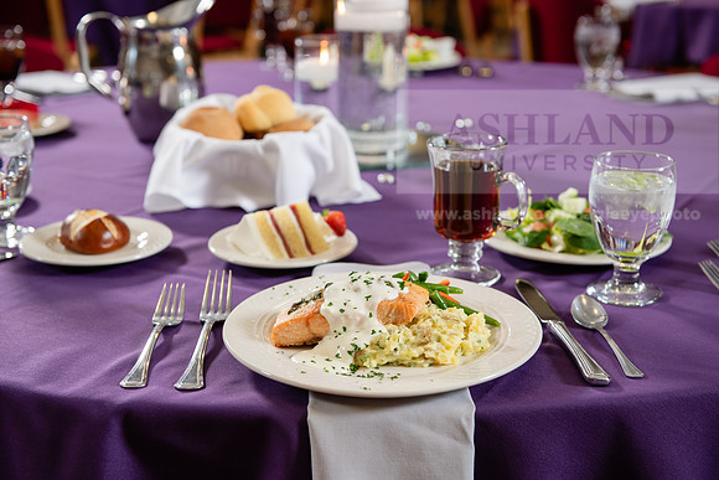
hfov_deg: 35.6
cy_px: 240
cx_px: 360
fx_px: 1119
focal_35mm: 56
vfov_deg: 24.2
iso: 400
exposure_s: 1/160
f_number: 4
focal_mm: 56
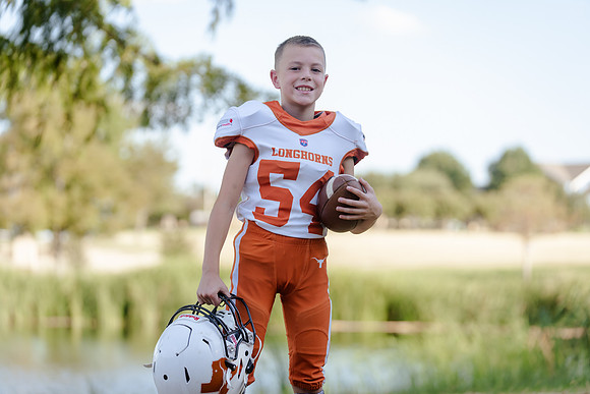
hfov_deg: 18.3
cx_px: 295
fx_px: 1836
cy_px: 197
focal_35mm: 112
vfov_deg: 12.2
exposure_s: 1/320
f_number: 3.2
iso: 125
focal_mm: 112
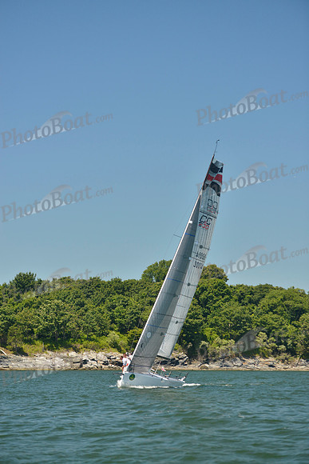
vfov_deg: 20.4
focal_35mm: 100
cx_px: 154
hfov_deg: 13.7
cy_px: 232
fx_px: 1287
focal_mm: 100
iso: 280
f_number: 3.5
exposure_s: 1/1250
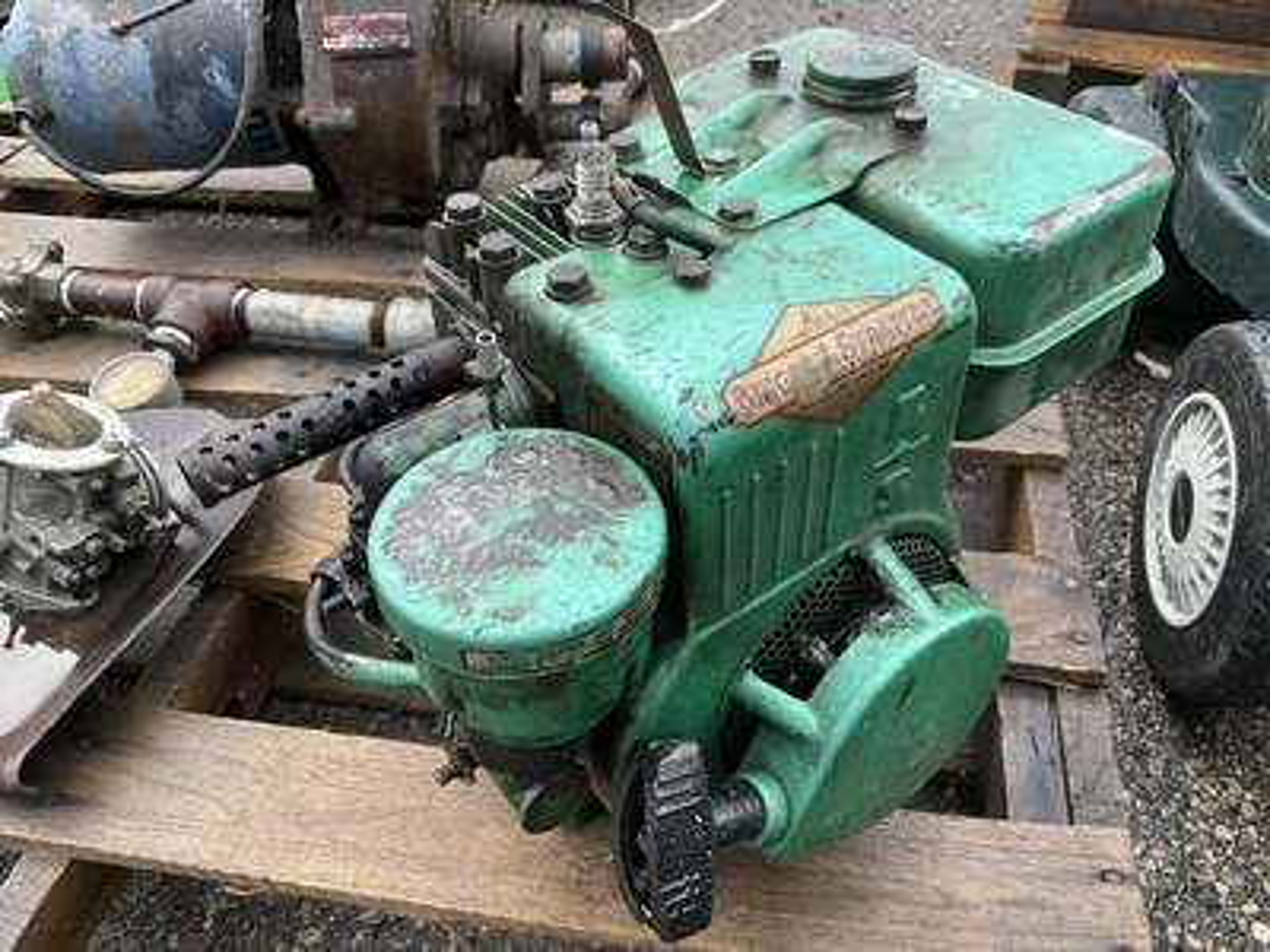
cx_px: 635
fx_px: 1064
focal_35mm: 29
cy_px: 476
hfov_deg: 61.7
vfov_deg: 48.2
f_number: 1.8
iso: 20
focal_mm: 3
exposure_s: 1/122
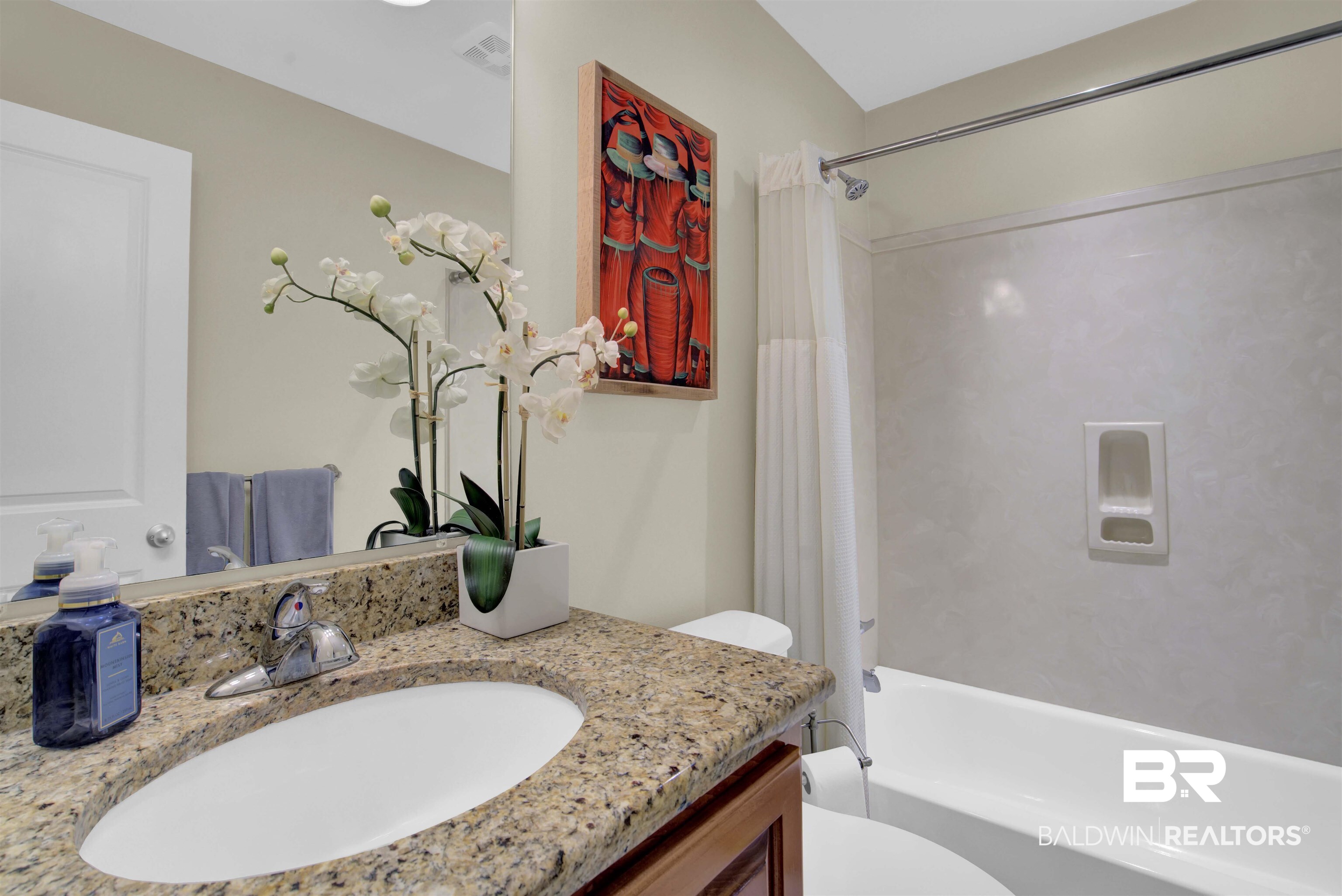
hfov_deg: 96.7
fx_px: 597
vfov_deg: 73.8
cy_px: 448
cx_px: 671
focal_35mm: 16
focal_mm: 16
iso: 640
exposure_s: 1/20
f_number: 8
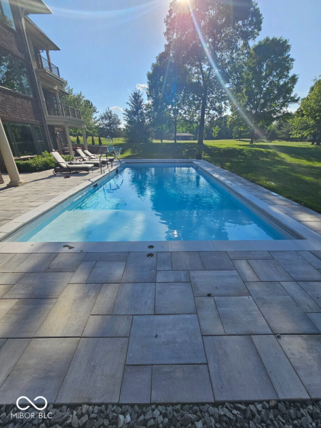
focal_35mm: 13
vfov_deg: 106.2
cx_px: 160
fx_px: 161
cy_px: 214
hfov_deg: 89.9
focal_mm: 2.2
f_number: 2.2
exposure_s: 1/2686
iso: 50
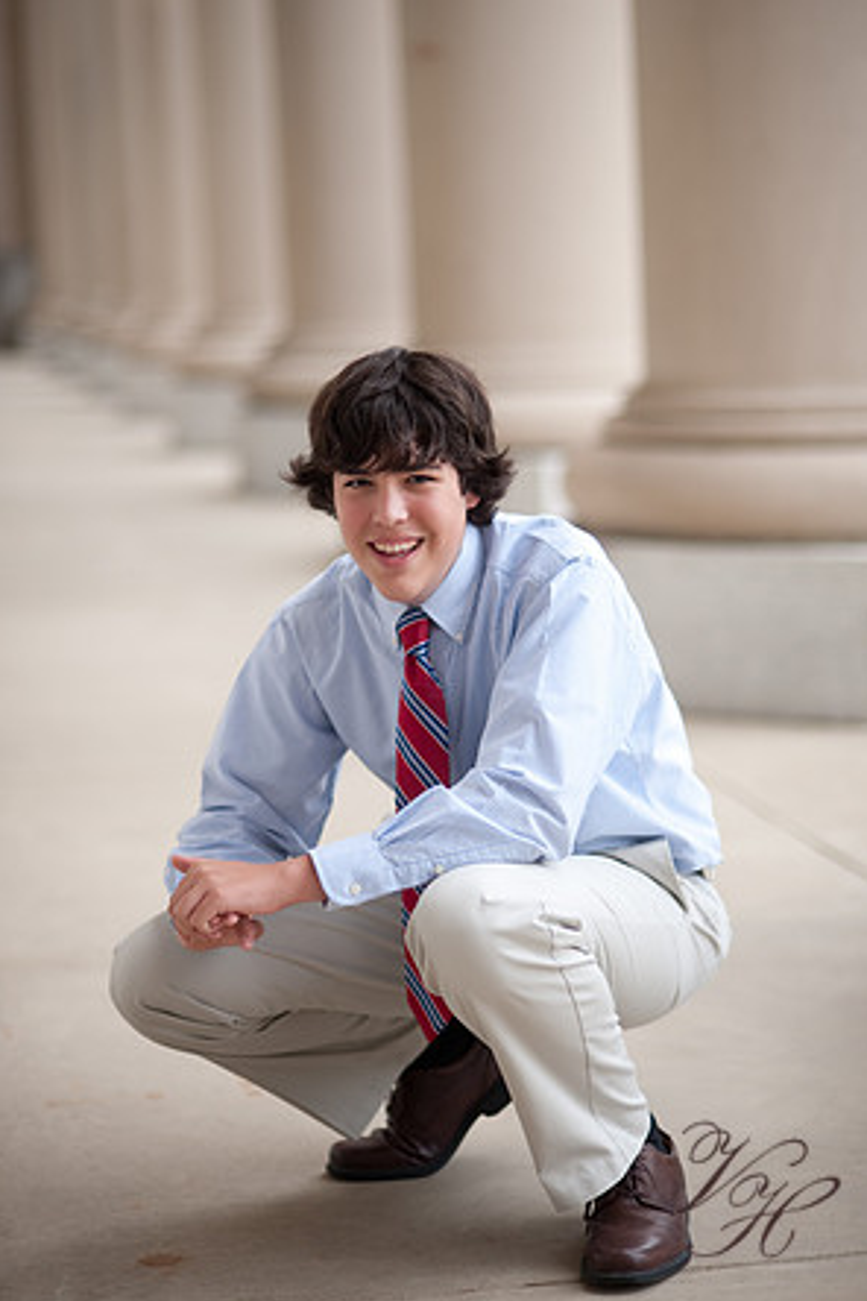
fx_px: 3107
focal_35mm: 86
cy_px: 656
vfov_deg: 23.6
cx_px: 432
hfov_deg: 15.9
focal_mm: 85
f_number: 1.8
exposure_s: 1/250
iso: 200
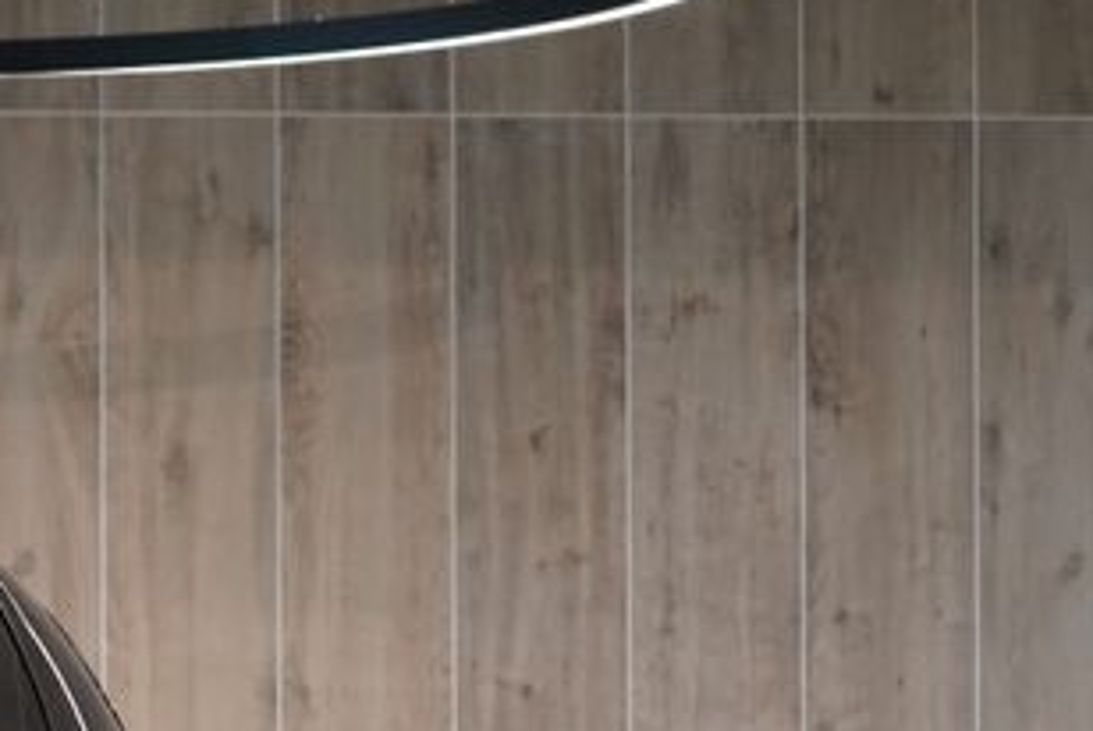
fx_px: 6868
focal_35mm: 226
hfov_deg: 8.9
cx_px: -493
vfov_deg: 6.1
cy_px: 903
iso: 4000
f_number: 5.6
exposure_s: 1/160
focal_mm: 68
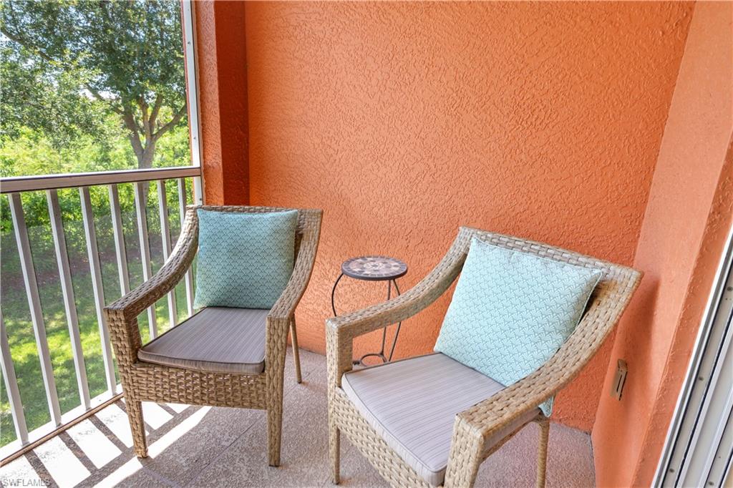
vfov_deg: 61.3
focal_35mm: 20
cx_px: 366
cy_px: 244
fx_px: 412
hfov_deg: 83.3
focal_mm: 13.5
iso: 125
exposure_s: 1/20
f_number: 3.8
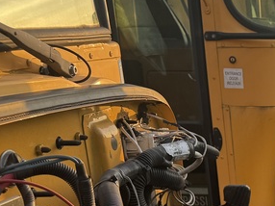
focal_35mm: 86
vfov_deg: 16.3
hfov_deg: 19.2
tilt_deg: -20.0
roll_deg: +0.3
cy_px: 264
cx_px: 439
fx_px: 683
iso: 64
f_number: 1.78
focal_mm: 6.76
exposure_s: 1/167
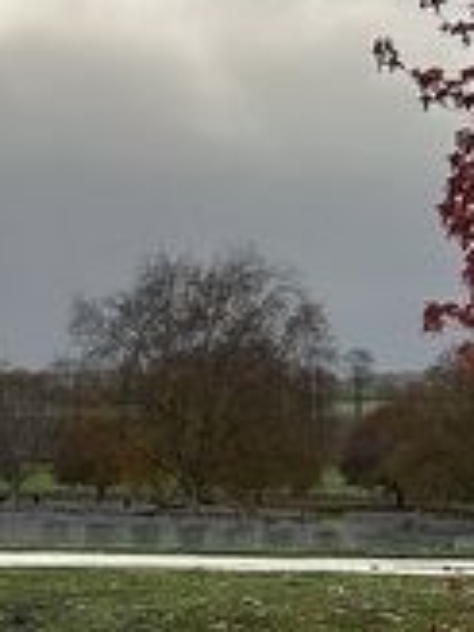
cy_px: 698
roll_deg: -1.2
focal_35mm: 127
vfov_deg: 15.1
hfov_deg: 10.7
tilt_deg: -7.9
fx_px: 2319
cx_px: -455
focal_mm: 5.7
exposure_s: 1/7463
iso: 50
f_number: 1.5
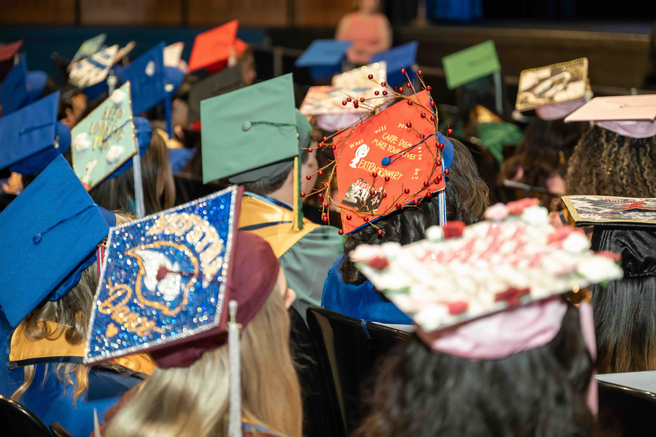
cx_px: 328
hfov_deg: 28.8
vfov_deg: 19.5
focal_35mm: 70
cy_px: 218
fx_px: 1275
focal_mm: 70
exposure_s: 1/200
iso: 1600
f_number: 2.8
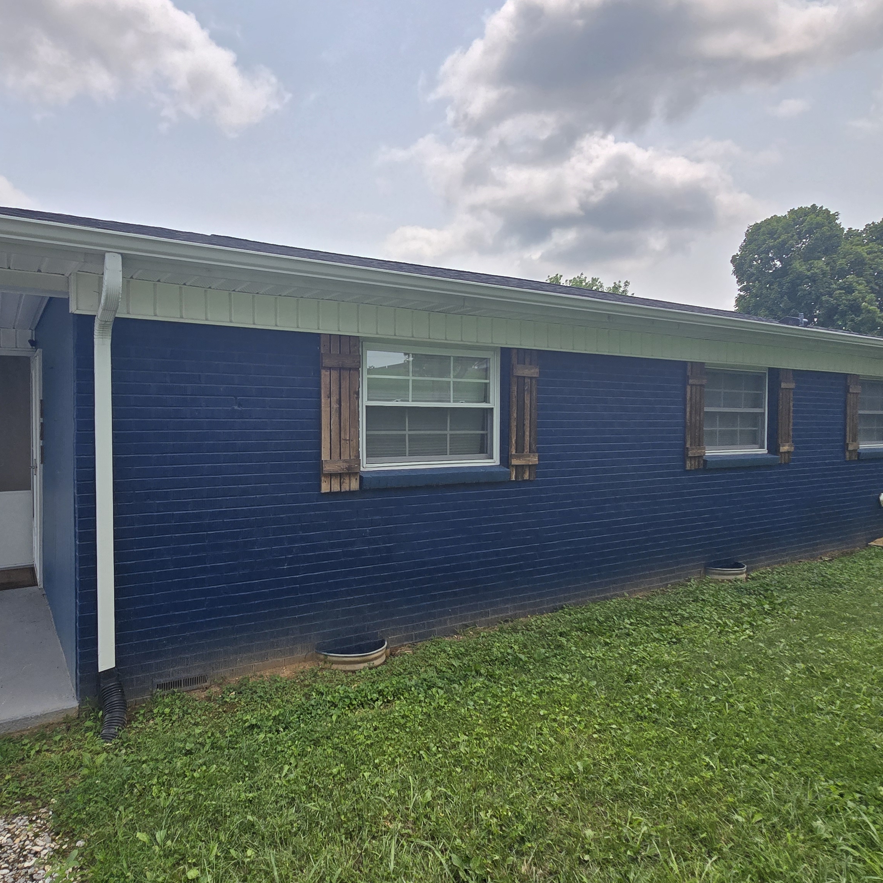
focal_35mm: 20
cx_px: 348
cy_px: 435
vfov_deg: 74.8
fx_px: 577
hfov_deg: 73.9
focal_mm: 2.2
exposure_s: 1/2371
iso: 50
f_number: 2.2
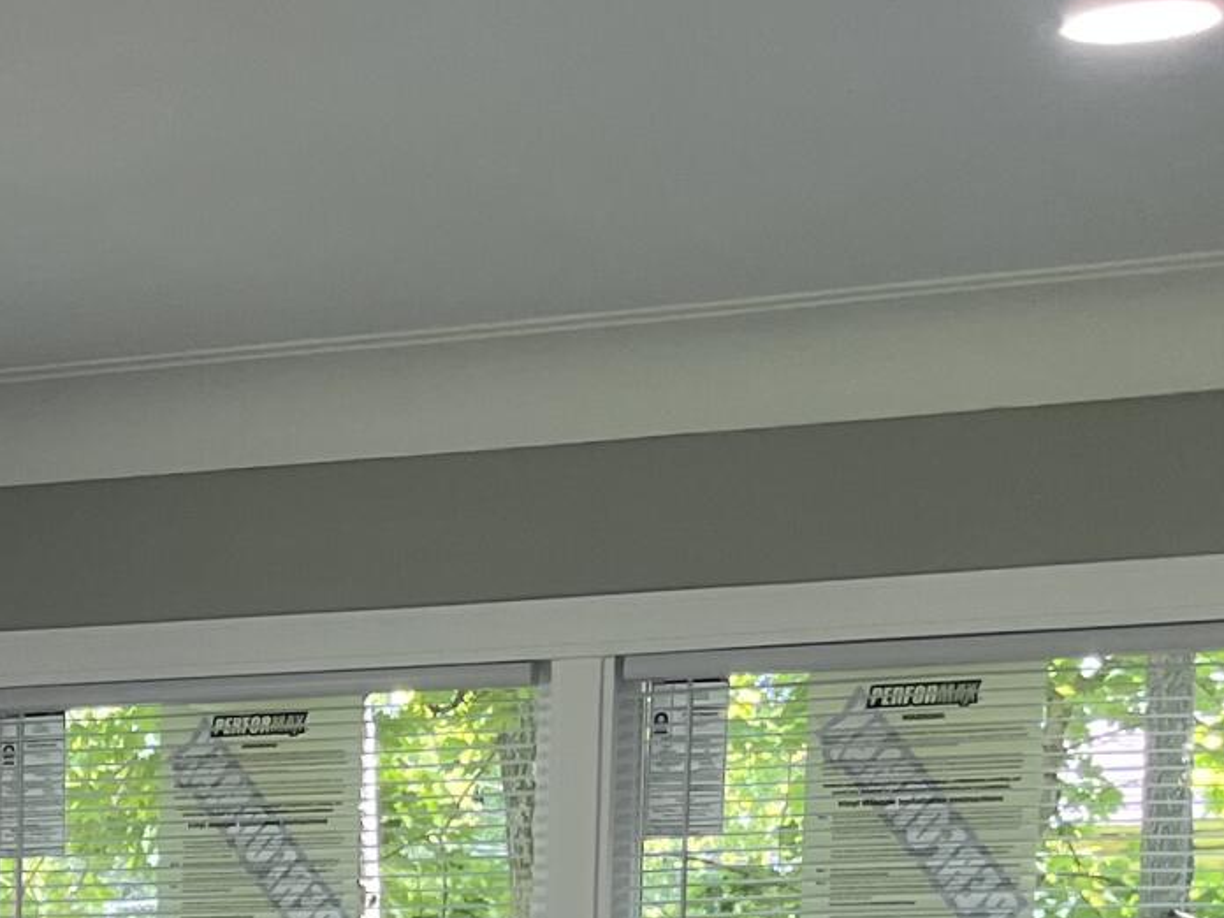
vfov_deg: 12.3
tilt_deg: -8.3
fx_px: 3960
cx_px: -528
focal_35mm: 112
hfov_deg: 16.3
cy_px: 1556
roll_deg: +0.8
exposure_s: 1/120
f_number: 1.6
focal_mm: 5.1
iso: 80
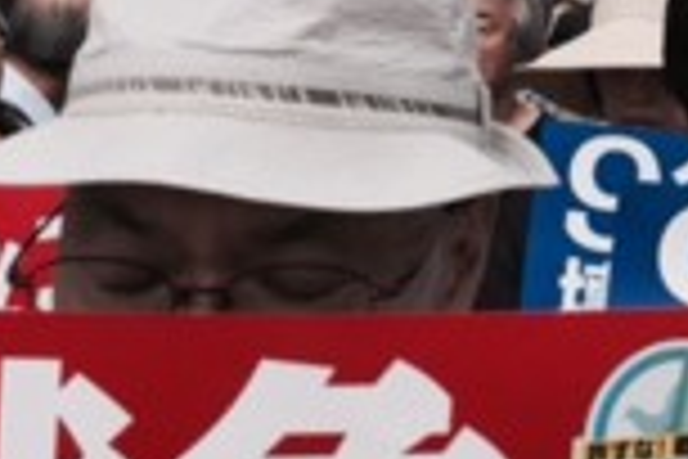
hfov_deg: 21.8
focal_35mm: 89
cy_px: -122
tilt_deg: +8.8
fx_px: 1701
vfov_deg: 14.7
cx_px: 742
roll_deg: -2.6
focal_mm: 4.15
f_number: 2.2
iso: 32
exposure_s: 1/1980
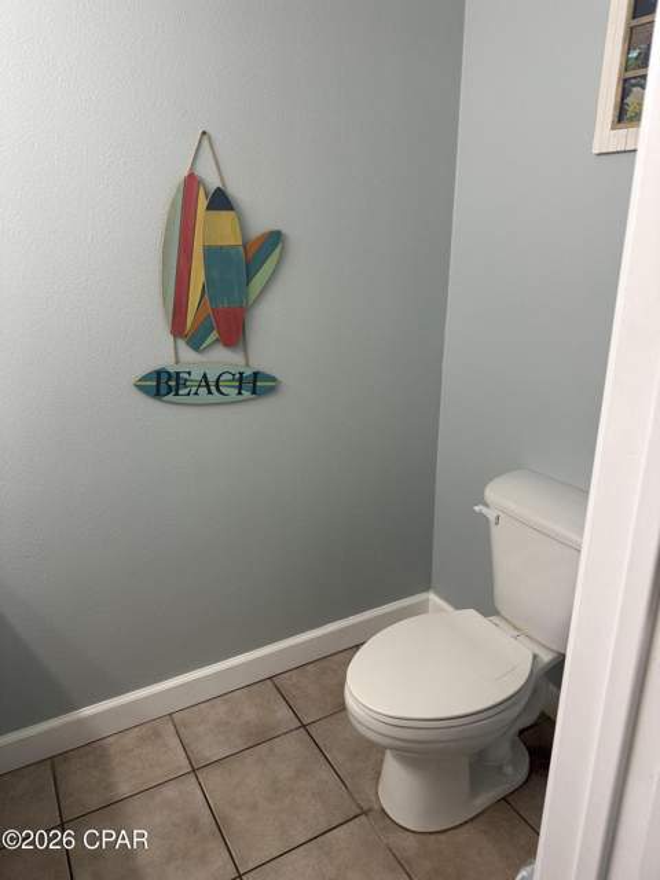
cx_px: 330
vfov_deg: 71.6
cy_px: 440
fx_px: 610
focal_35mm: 24
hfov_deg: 56.8
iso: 125
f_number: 1.78
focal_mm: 6.86
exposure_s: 1/120
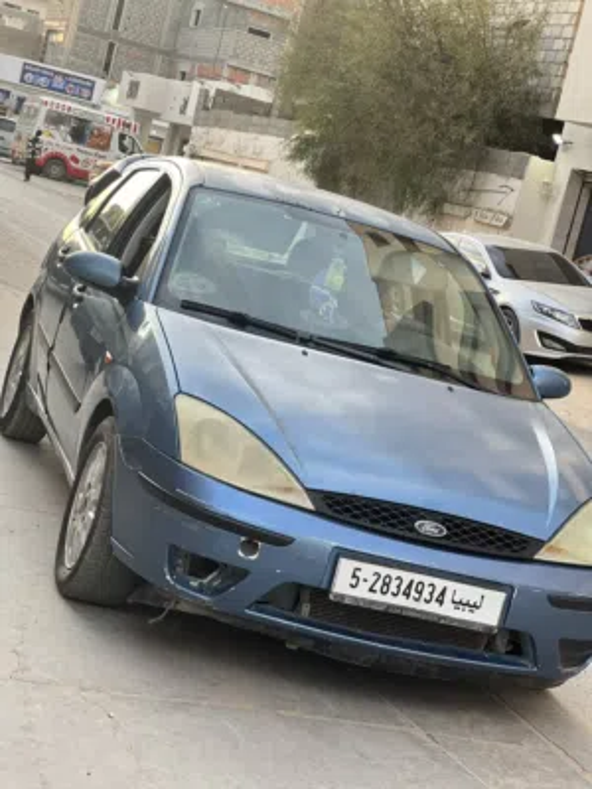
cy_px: 394
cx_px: 296
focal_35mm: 77
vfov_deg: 25.3
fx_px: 1756
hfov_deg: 19.1
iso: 125
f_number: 2.8
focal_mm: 9
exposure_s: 1/121
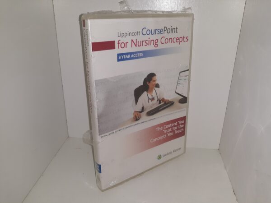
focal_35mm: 28
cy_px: 102
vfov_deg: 49.7
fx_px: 219
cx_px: 136
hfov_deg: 63.4
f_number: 1.7
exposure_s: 1/301
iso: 40
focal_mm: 3.7
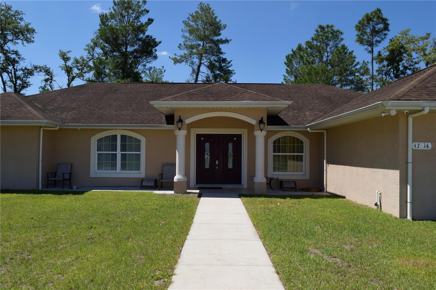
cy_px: 145
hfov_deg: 67.4
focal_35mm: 27
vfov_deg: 47.9
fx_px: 327
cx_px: 218
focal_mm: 18
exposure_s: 1/200
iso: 100
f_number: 9
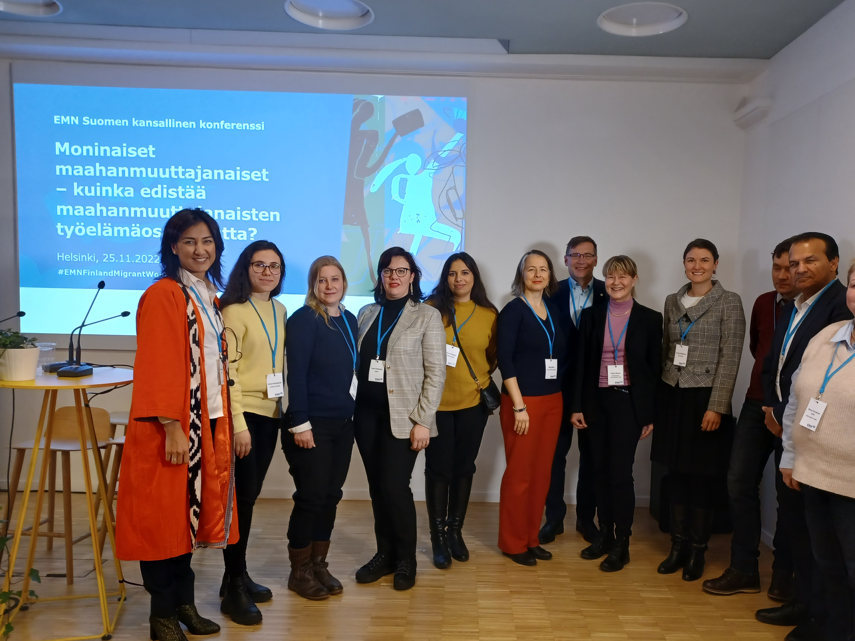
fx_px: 716
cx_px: 468
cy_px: 352
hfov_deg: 61.5
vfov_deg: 48.2
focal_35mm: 29
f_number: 1.8
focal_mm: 4.6
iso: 250
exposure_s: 1/50
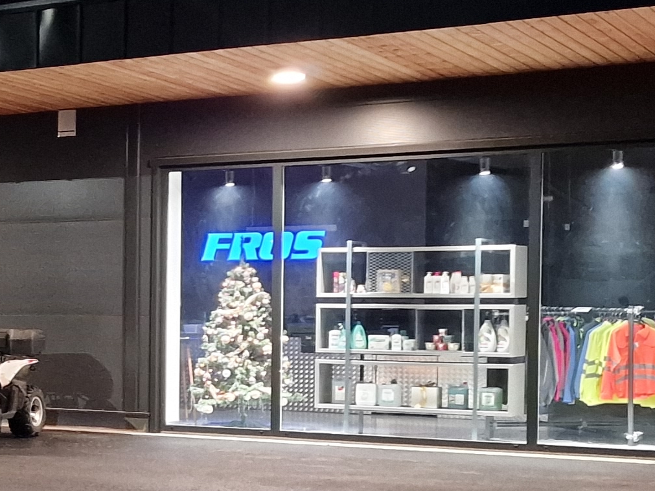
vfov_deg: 16.2
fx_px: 1722
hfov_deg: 18.2
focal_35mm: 91
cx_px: -435
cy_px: 353
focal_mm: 6.4
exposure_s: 1/24
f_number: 1.8
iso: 1000
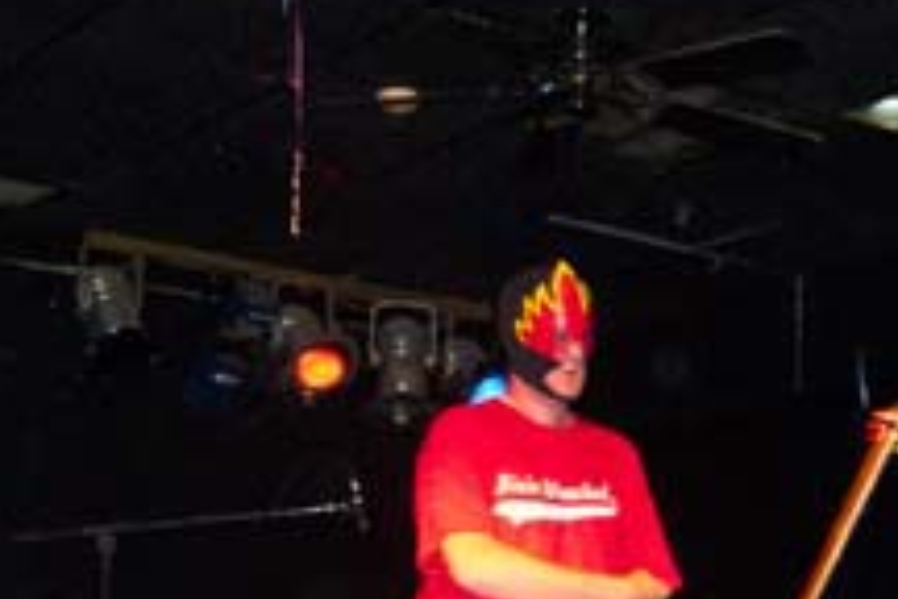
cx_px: 441
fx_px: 2370
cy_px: 491
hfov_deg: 21.5
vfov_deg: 14.3
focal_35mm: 95
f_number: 2.8
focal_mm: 8
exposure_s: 1/30
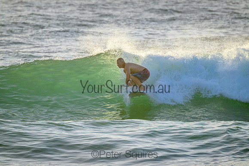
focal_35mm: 800
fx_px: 5534
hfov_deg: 2.6
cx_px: 124
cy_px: 83
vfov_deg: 1.7
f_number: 11
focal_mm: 800
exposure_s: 1/2000
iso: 1600
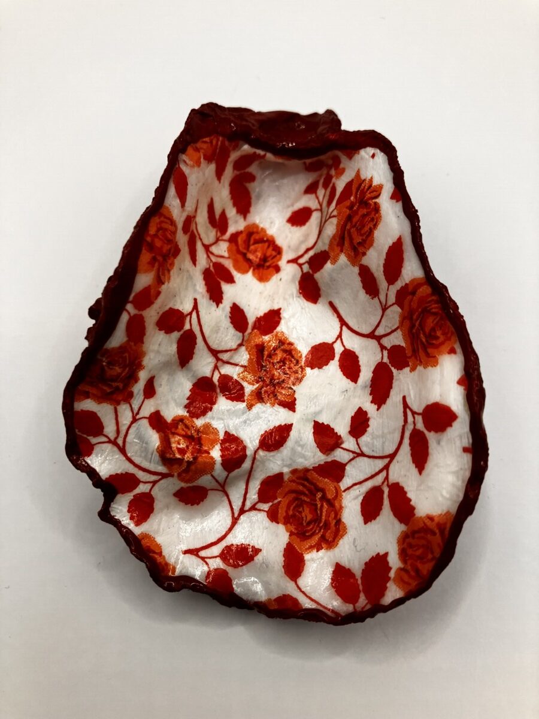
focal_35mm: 28
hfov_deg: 49.7
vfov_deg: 63.4
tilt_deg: -69.9
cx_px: 270
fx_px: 581
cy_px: 360
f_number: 1.8
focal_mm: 3.99
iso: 32
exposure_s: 1/121
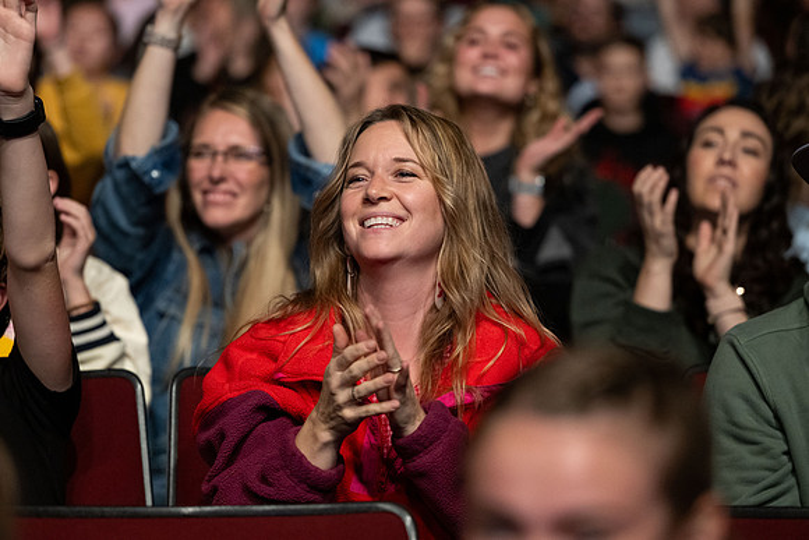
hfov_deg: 14.6
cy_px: 256
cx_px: 396
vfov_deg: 9.7
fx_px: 3166
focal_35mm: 141
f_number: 2.8
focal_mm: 120
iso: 4000
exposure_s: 1/320
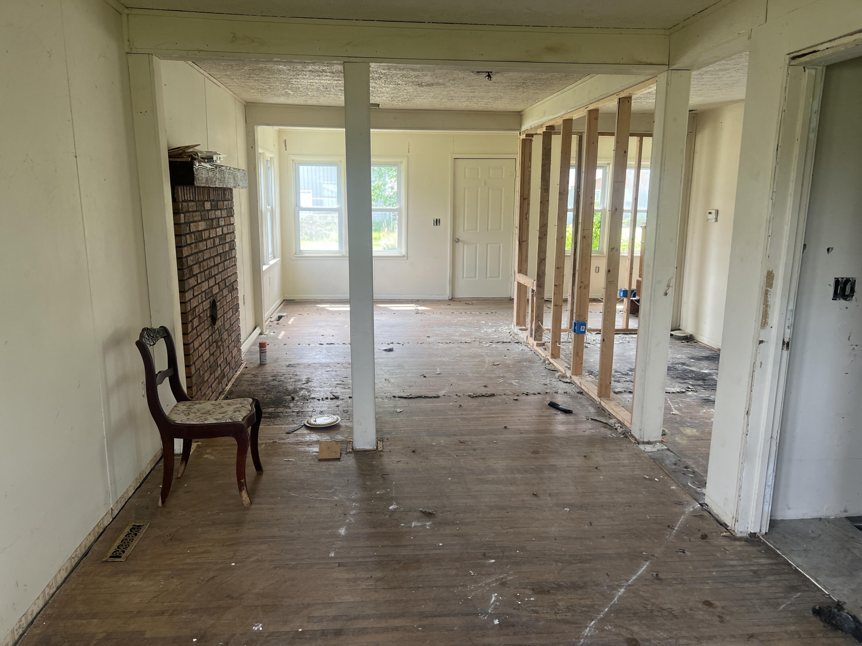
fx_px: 647
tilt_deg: -12.5
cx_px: 431
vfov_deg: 53.1
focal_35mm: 26
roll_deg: +0.7
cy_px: 323
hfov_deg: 67.3
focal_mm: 5.7
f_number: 1.5
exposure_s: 1/121
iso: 50
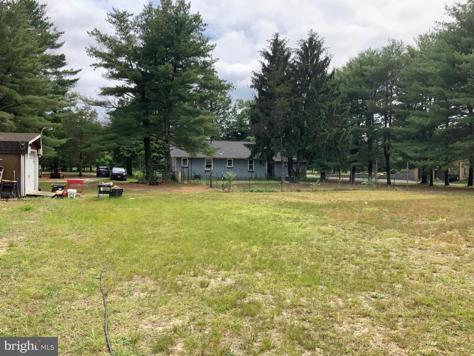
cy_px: 178
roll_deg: -0.5
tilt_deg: +1.0
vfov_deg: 48.2
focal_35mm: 29
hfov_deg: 61.7
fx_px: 397
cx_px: 237
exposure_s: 1/1195
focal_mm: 3
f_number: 1.8
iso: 16
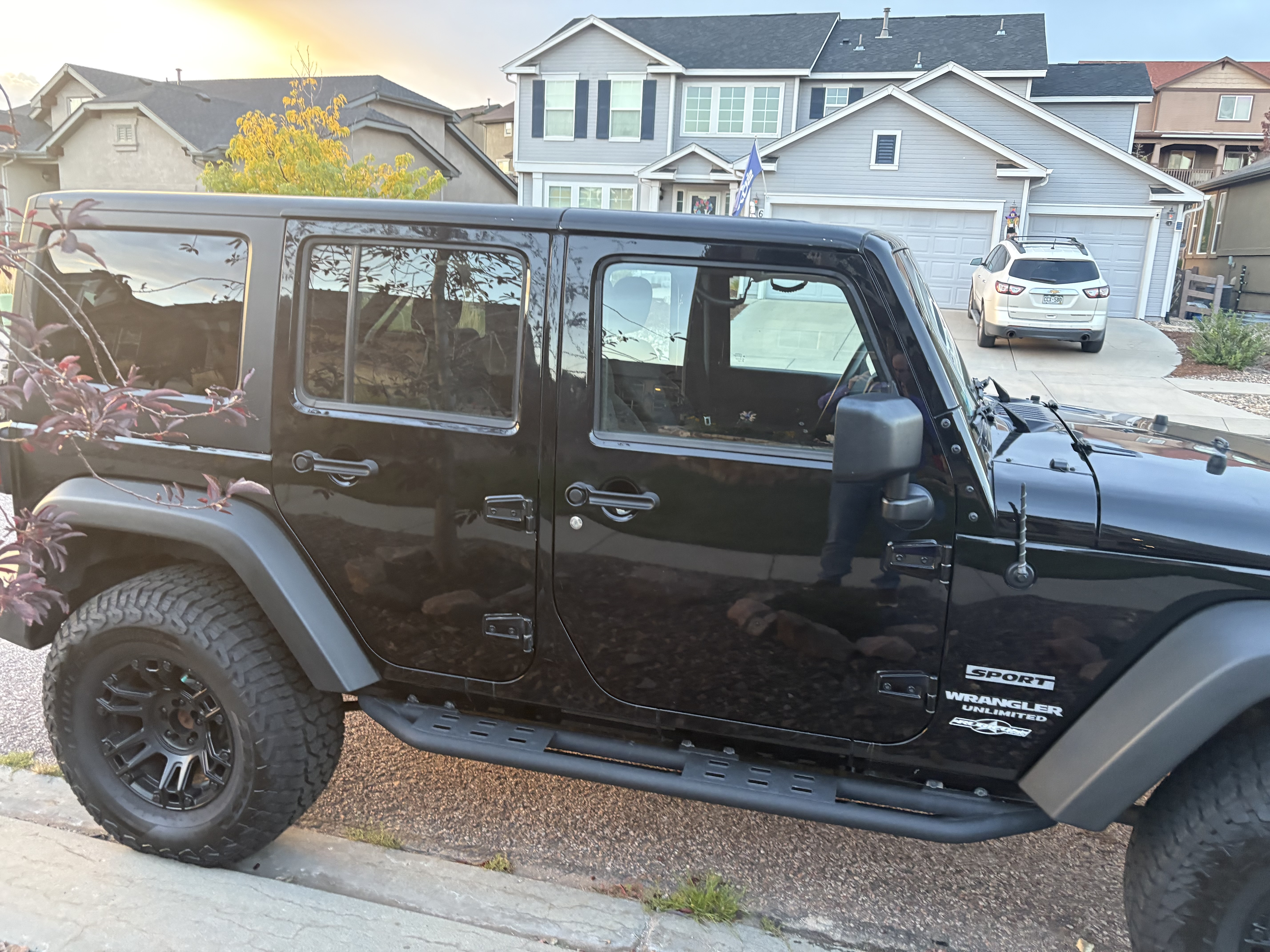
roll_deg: -2.4
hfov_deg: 67.3
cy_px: 476
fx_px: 954
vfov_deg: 53.1
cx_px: 635
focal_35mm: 26
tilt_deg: -11.1
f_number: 1.6
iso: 250
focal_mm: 5.96
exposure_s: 1/60
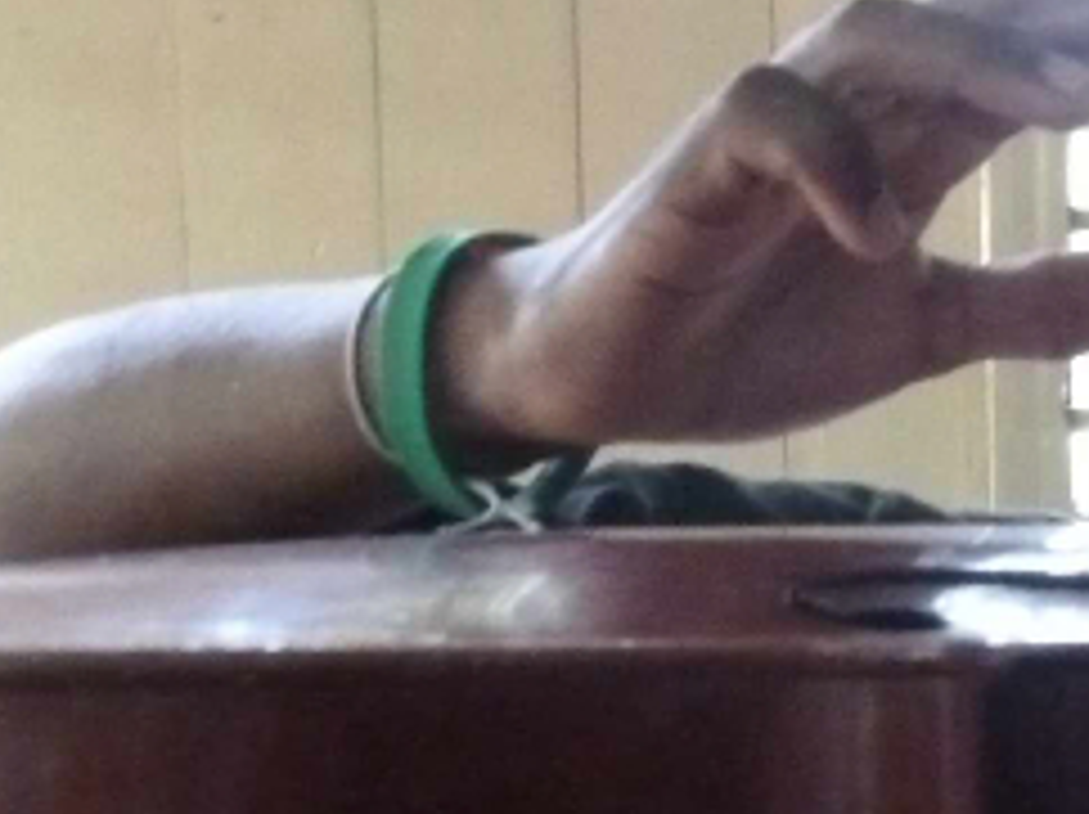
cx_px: 1472
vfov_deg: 13.8
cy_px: 778
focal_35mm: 106
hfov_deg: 17.3
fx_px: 3331
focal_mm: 5.3
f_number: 3.5
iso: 800
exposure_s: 1/20
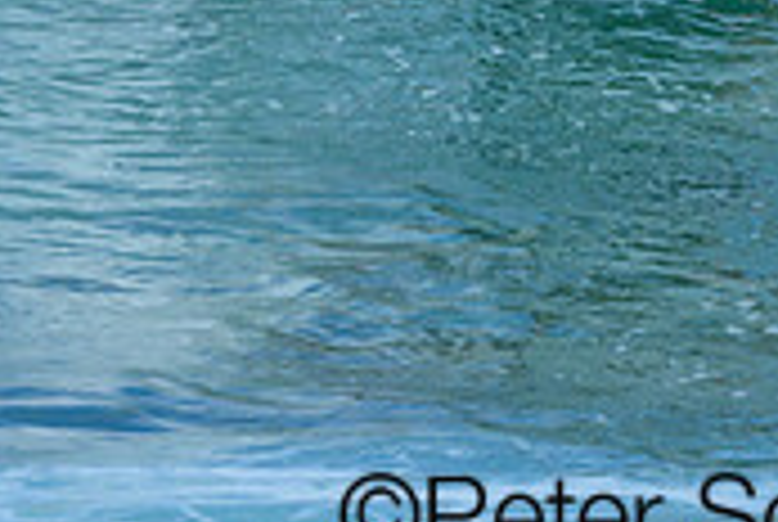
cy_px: -354
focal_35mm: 3673
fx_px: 79513
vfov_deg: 0.4
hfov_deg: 0.6
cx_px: 311
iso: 250
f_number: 6.3
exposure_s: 1/2000
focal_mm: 800
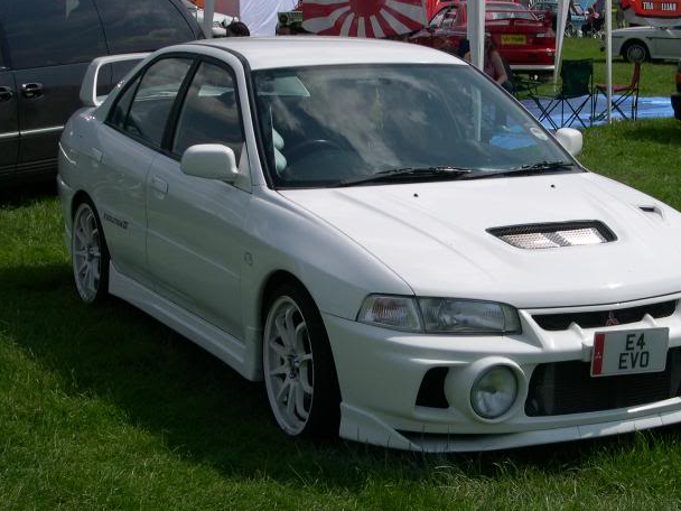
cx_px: 402
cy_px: 277
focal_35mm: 75
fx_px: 1475
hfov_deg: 25.9
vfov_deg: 19.6
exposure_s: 1/303
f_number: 9.2
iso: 100
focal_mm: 12.2
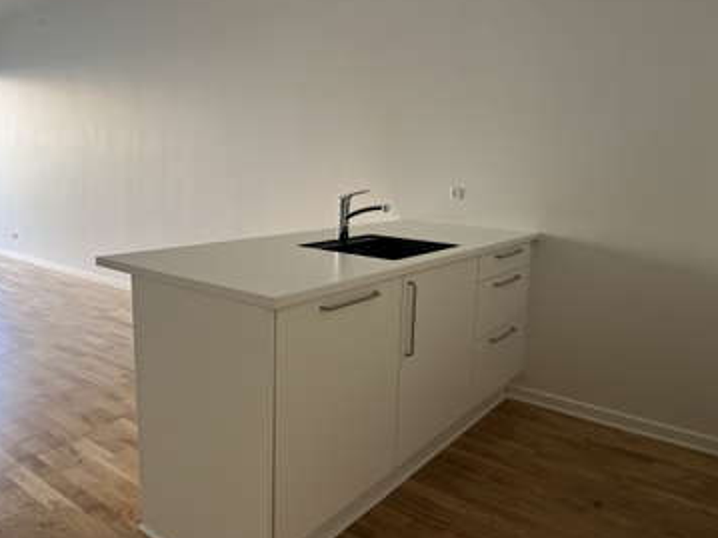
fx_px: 560
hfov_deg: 65.3
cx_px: 359
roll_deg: -0.8
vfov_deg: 51.3
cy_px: 266
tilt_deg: -7.8
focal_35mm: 27
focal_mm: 5.1
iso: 125
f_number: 1.6
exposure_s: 1/121
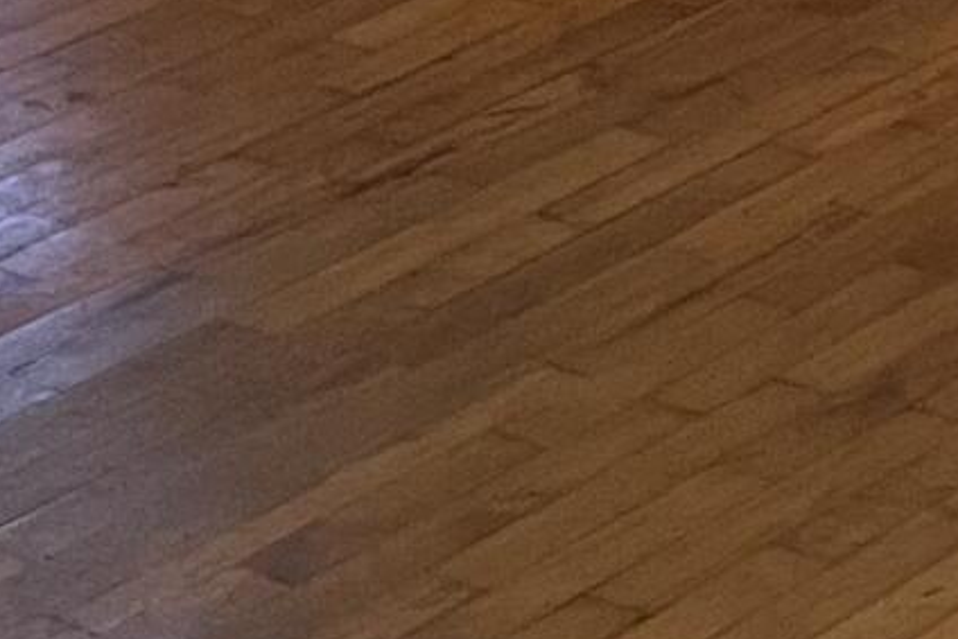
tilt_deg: -16.0
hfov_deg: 9.2
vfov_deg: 7.1
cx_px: 2757
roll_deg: +0.7
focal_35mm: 184
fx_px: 4898
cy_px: -799
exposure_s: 1/60
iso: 200
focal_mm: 5.1
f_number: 1.6
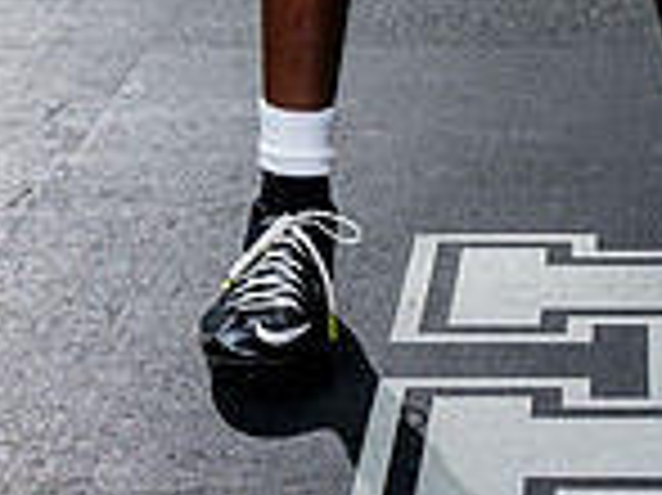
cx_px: 527
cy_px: -508
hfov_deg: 11.9
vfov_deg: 8.5
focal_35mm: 165
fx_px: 3153
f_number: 8
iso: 640
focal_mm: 56
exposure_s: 1/250
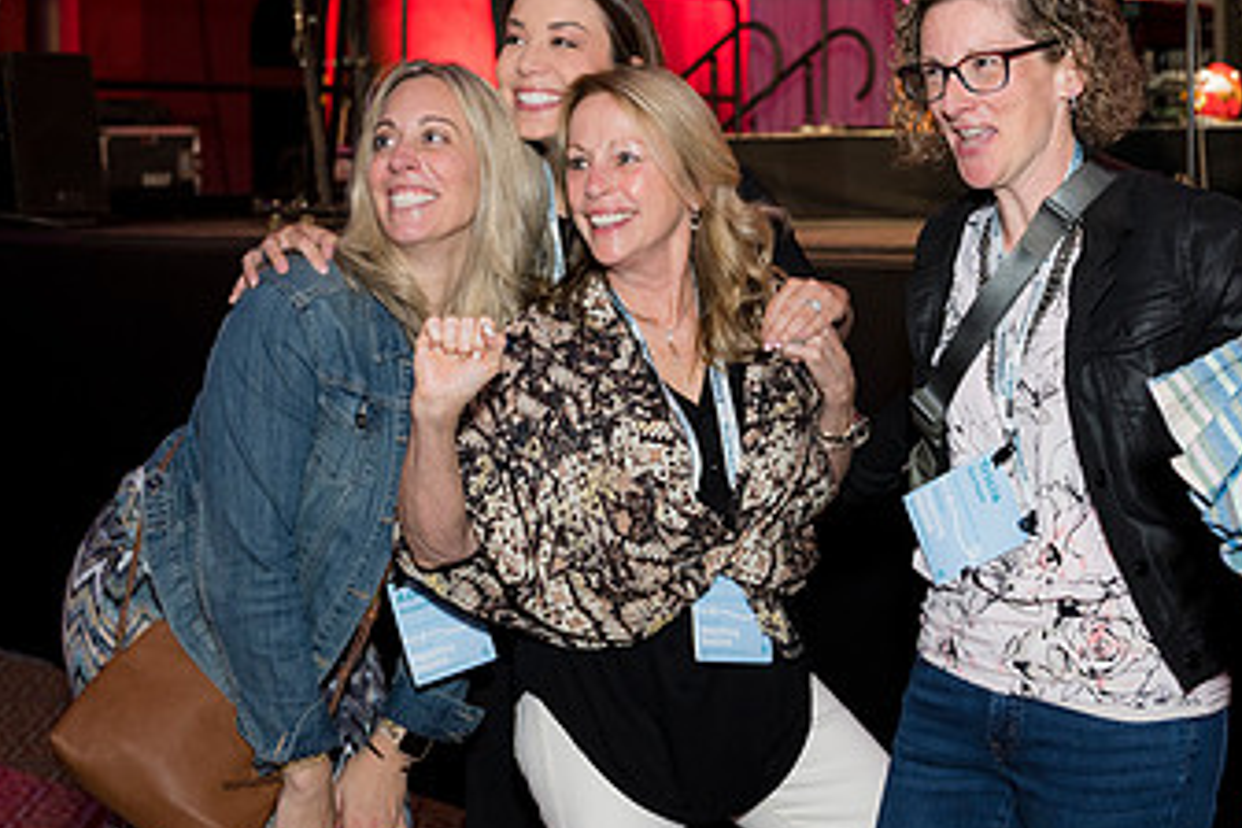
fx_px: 2104
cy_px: 235
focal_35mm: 61
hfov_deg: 32.9
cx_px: 621
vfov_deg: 22.1
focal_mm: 35
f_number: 4
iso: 800
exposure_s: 1/100
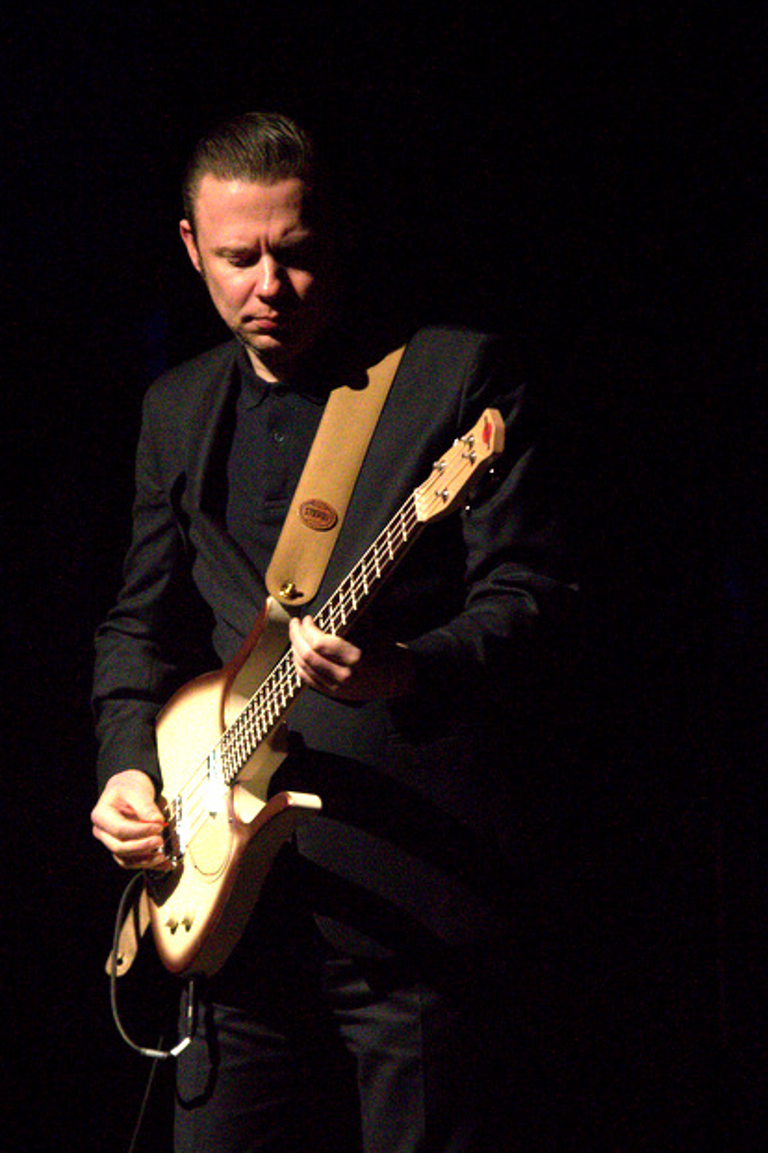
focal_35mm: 347
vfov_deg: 5.9
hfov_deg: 4.0
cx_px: 387
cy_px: 589
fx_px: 11116
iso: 3200
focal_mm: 200
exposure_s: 1/160
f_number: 2.8
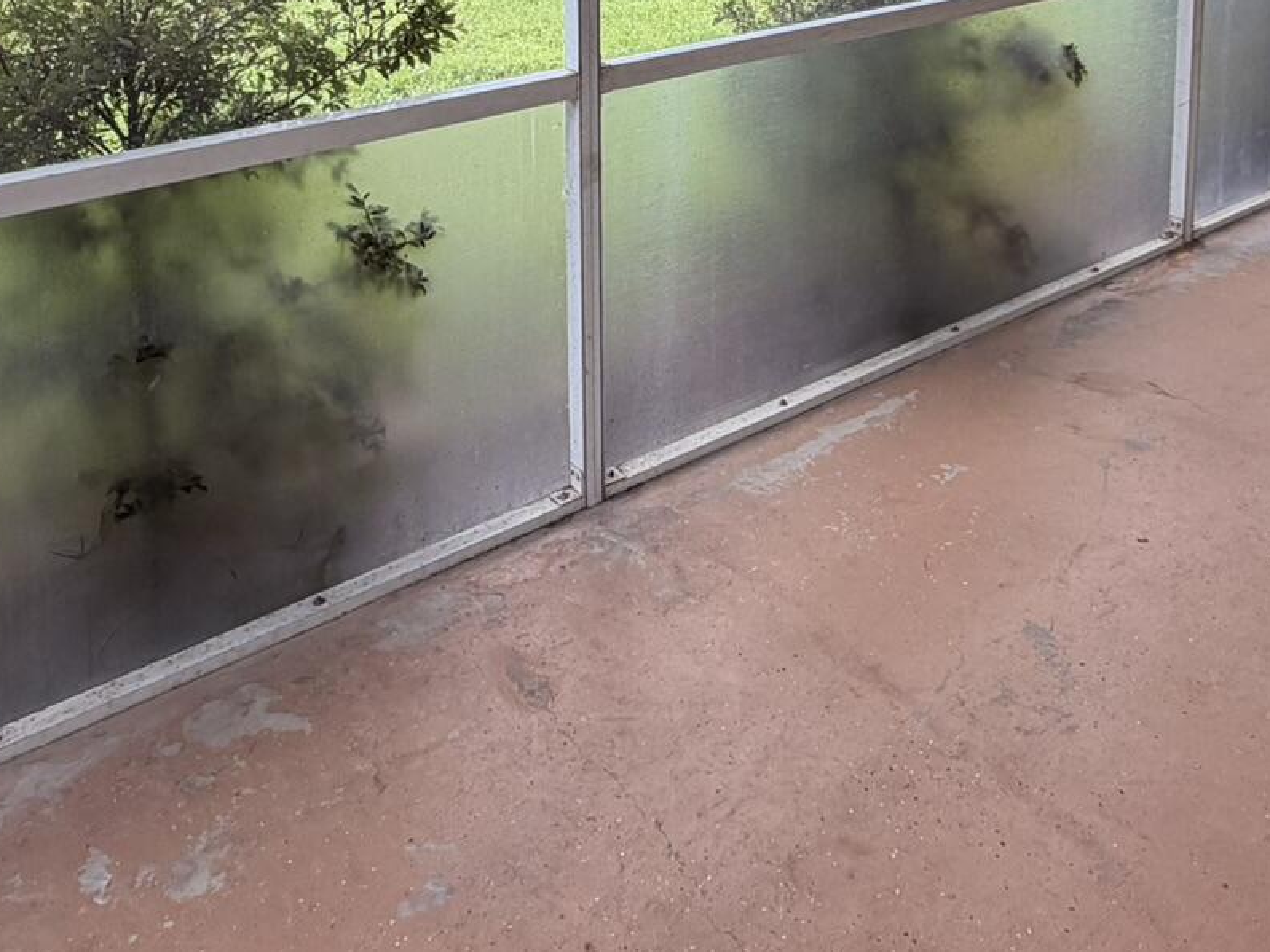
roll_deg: -0.2
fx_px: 1321
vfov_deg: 34.1
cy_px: -110
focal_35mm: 36
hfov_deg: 51.0
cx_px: 767
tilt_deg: -6.7
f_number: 2.2
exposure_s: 1/132
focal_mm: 2.22
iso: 50
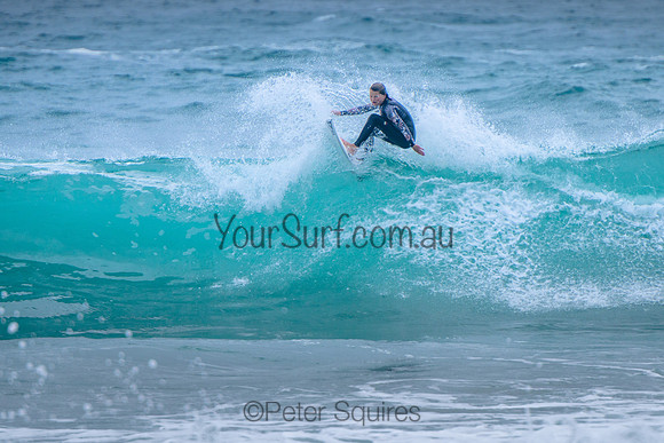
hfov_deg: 3.7
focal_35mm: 550
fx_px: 10149
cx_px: 409
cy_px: 213
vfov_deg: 2.5
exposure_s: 1/2000
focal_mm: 400
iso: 360
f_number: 5.6
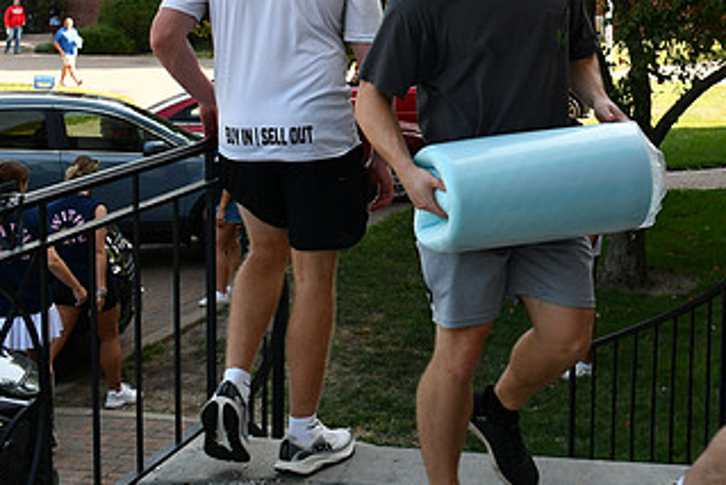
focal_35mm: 71
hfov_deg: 28.0
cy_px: 69
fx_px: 1432
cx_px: 544
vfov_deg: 18.9
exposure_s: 1/250
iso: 200
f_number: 5.6
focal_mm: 26
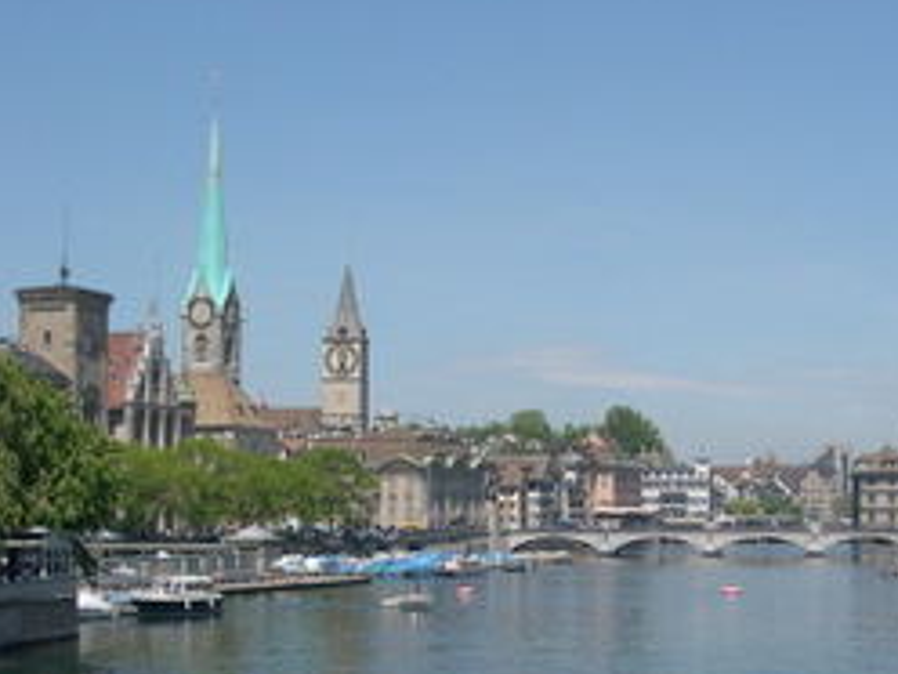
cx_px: 728
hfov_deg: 26.5
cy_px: 438
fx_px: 1868
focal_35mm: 72
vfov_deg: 20.4
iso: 200
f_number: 7.6
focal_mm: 8
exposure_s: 1/638
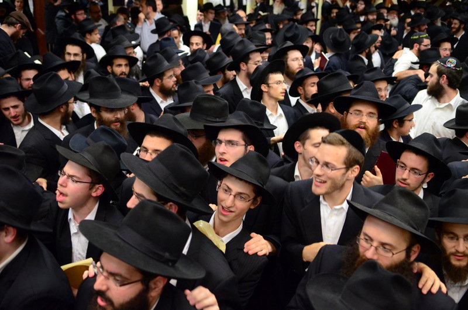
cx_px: 234
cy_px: 155
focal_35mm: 39
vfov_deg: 34.1
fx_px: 506
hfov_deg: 49.6
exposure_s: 1/160
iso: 2000
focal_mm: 26
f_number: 2.8
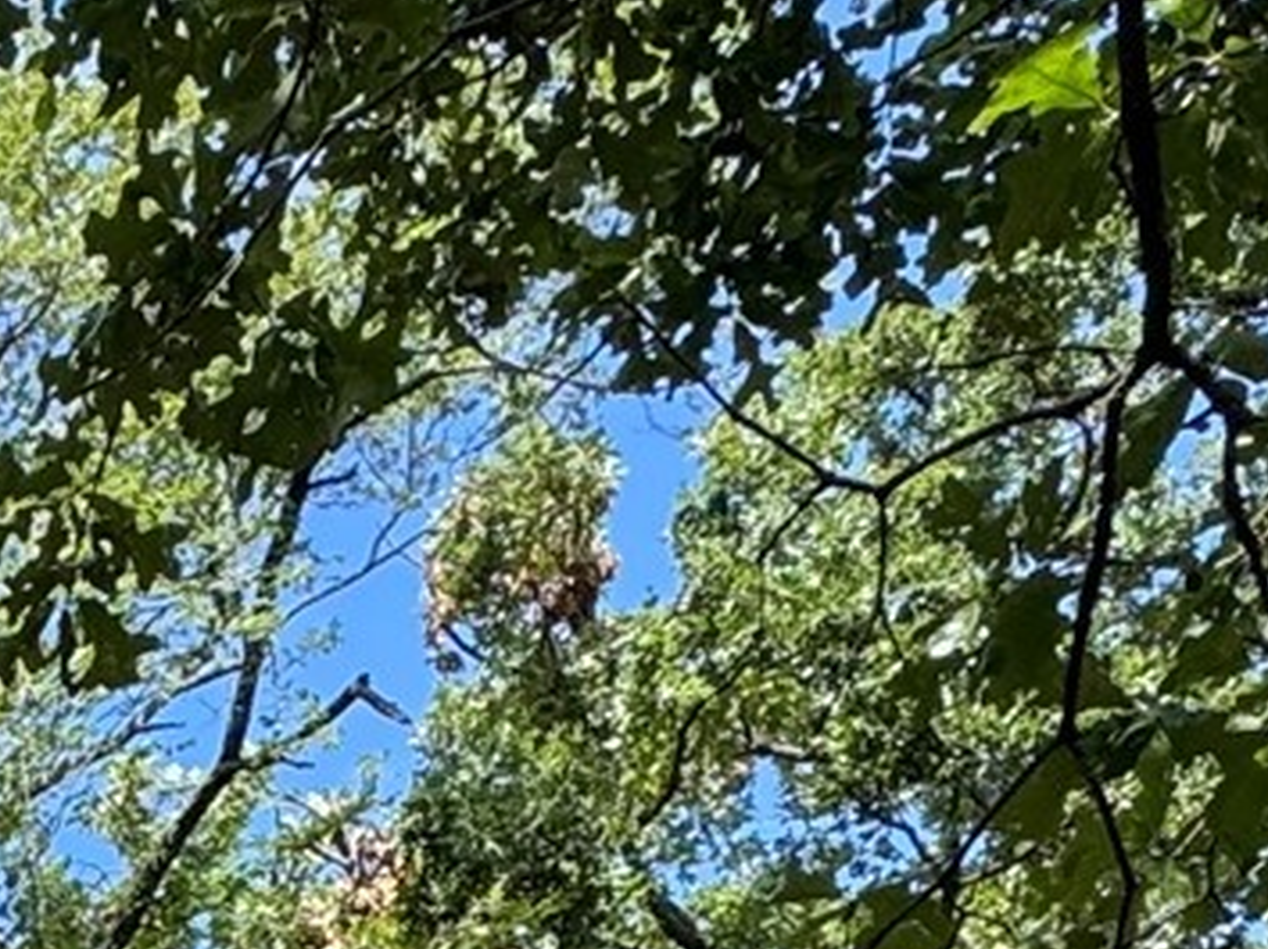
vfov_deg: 13.9
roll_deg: +3.9
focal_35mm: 81
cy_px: 2149
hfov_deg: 19.0
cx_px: -953
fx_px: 2965
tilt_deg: +10.5
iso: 40
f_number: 2.2
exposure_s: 1/314
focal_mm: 2.22
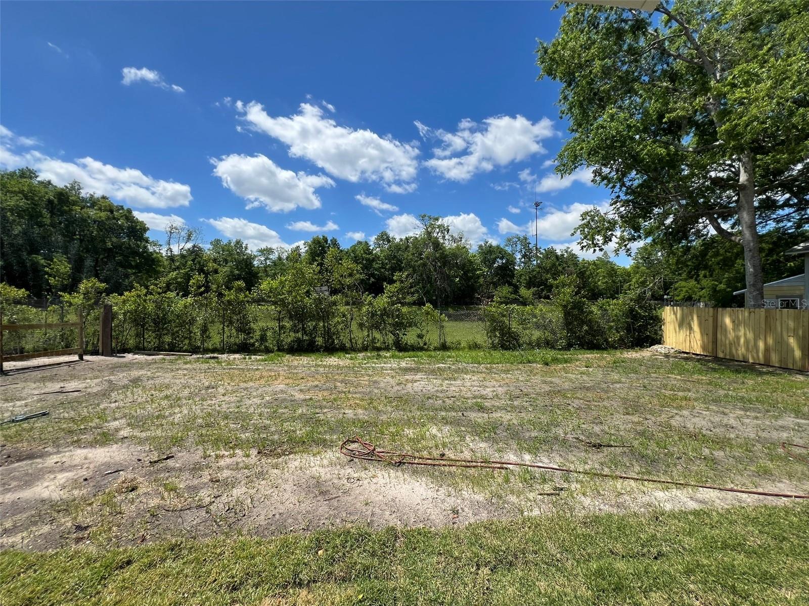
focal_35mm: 13
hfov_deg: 106.2
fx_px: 304
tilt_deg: -0.4
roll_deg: -0.4
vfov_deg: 89.9
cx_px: 404
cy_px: 303
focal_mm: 1.57
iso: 32
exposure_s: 1/1783
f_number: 1.8
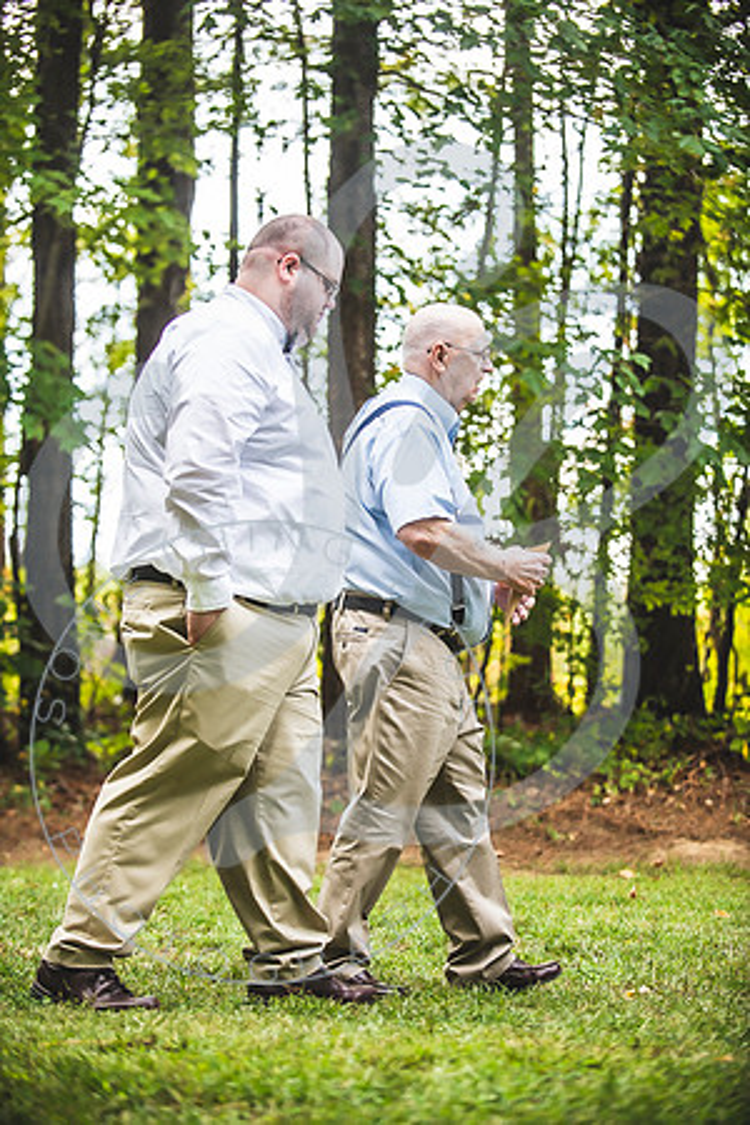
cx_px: 375
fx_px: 2687
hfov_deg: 15.9
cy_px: 562
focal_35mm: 86
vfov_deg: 23.6
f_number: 2.8
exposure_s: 1/500
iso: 500
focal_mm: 86
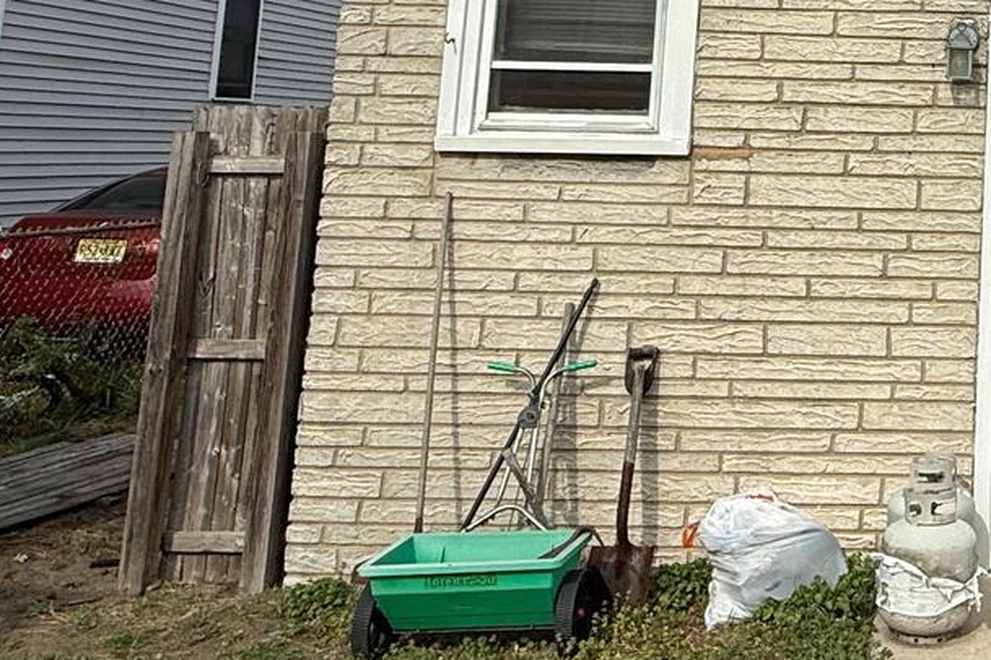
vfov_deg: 25.7
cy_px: -47
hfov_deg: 34.8
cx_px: 1084
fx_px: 1349
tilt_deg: +6.5
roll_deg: -0.5
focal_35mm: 49
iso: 50
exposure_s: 1/2410
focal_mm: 2.22
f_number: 2.2
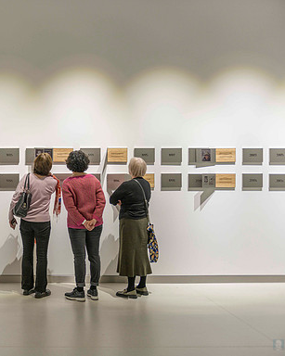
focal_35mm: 44
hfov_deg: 32.3
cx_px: 22
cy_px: 178
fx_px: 464
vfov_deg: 42.0
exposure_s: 1/60
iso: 180
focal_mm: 31
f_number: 2.8
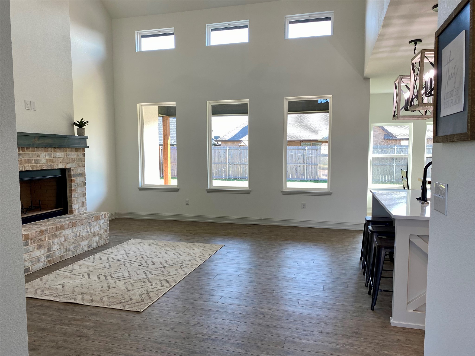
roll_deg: -0.3
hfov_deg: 67.3
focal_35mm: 26
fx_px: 357
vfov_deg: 53.1
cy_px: 178
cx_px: 238
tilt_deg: -4.5
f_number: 1.8
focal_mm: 4.25
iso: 40
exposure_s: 1/120
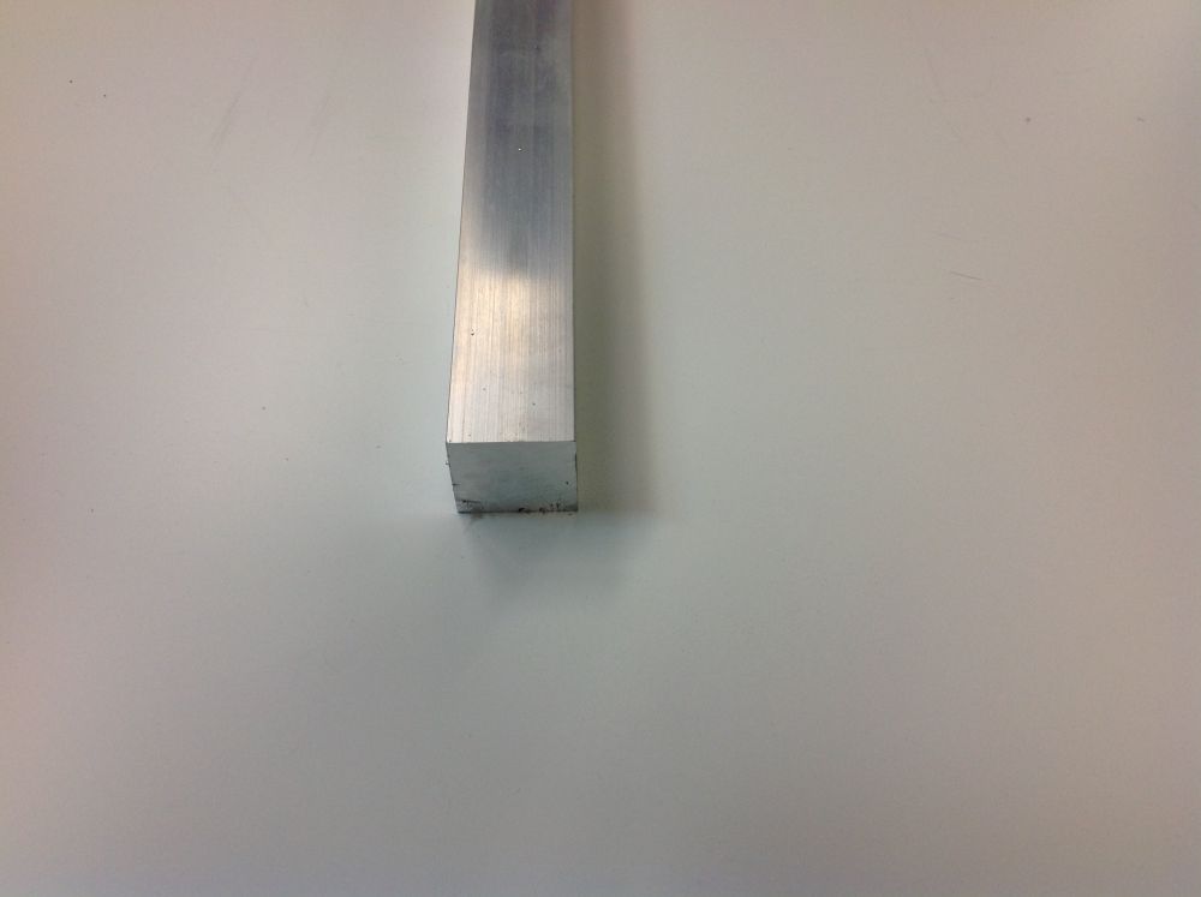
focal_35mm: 35
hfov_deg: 52.7
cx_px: 600
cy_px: 448
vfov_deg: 40.6
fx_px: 1213
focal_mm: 4.28
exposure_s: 1/50
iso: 64
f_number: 2.4
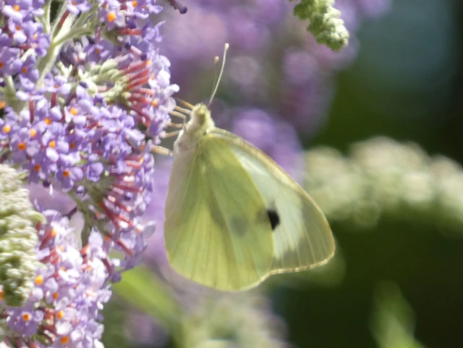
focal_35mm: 1200
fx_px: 16050
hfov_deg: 1.7
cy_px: 174
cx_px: 232
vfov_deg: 1.2
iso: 125
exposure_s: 1/125
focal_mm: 215
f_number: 5.9
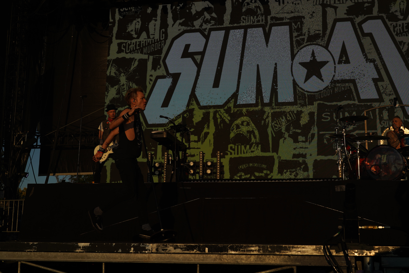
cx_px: 204
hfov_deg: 44.5
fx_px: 500
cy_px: 136
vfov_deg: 30.5
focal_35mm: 44
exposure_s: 1/800
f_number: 8
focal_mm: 44
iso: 100
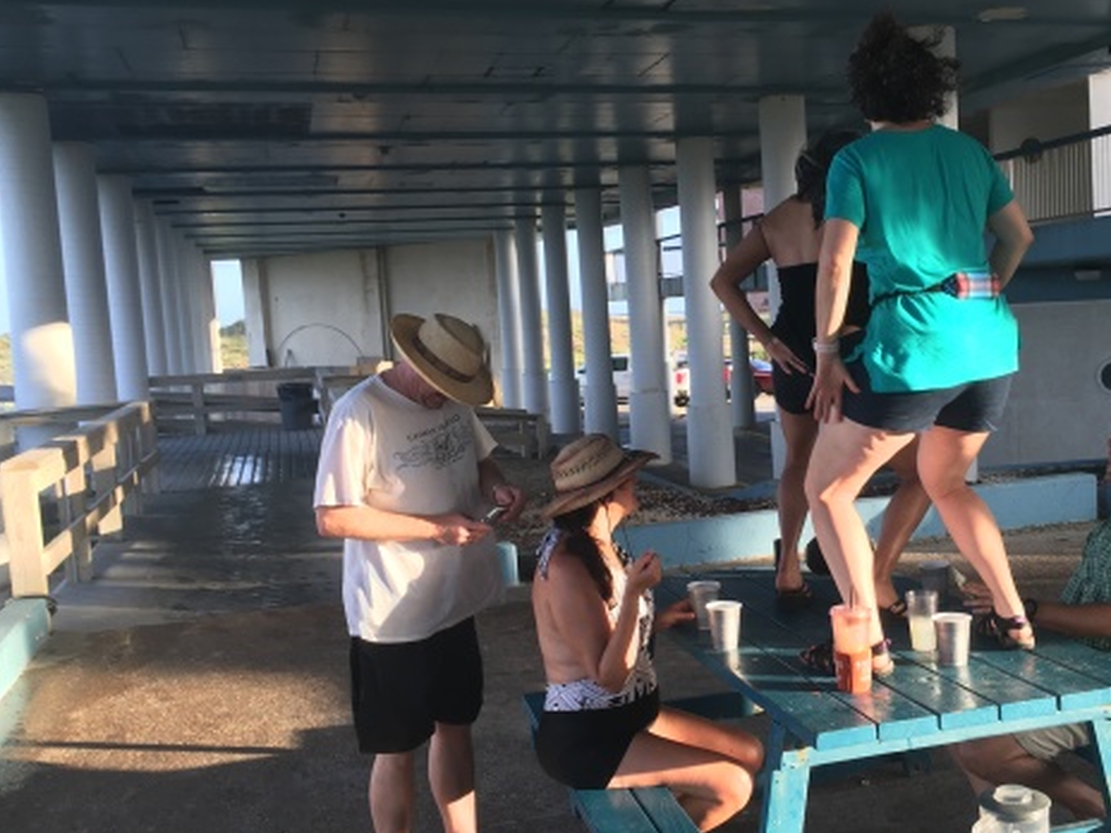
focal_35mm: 40
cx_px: 694
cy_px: 407
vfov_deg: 36.0
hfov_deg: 46.4
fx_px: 1284
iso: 25
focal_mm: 4.15
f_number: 2.2
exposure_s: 1/120
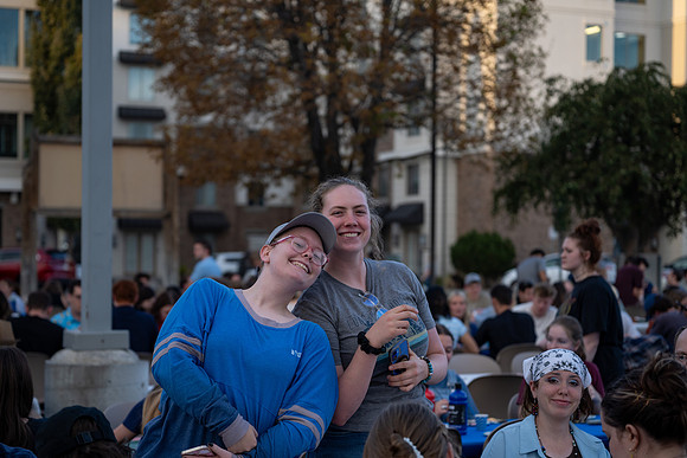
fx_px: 1553
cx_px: 344
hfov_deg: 24.9
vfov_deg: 16.8
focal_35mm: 81
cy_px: 266
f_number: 3.2
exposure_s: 1/250
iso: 125
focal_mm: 70
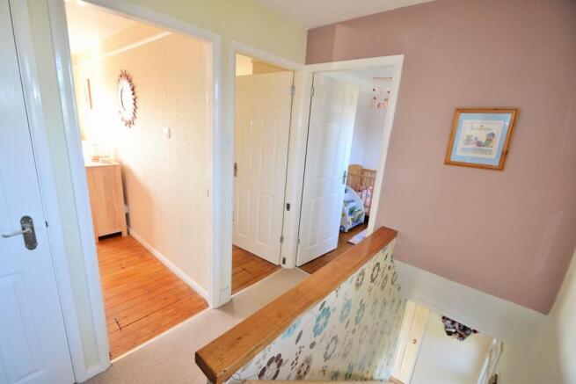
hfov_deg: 95.0
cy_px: 192
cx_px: 288
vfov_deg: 72.1
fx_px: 264
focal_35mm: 16
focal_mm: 11
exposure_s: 1/60
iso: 500
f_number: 3.5
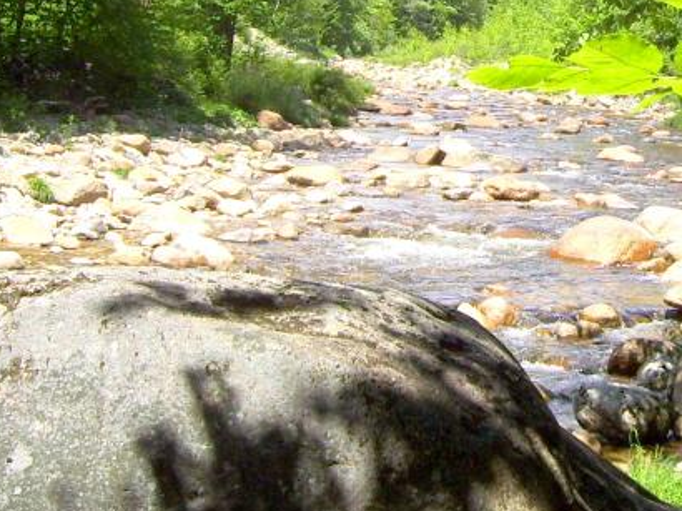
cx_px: 524
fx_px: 1772
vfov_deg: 16.2
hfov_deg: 21.6
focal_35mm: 90
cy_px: 41
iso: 80
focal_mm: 6
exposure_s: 1/250
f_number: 4.8
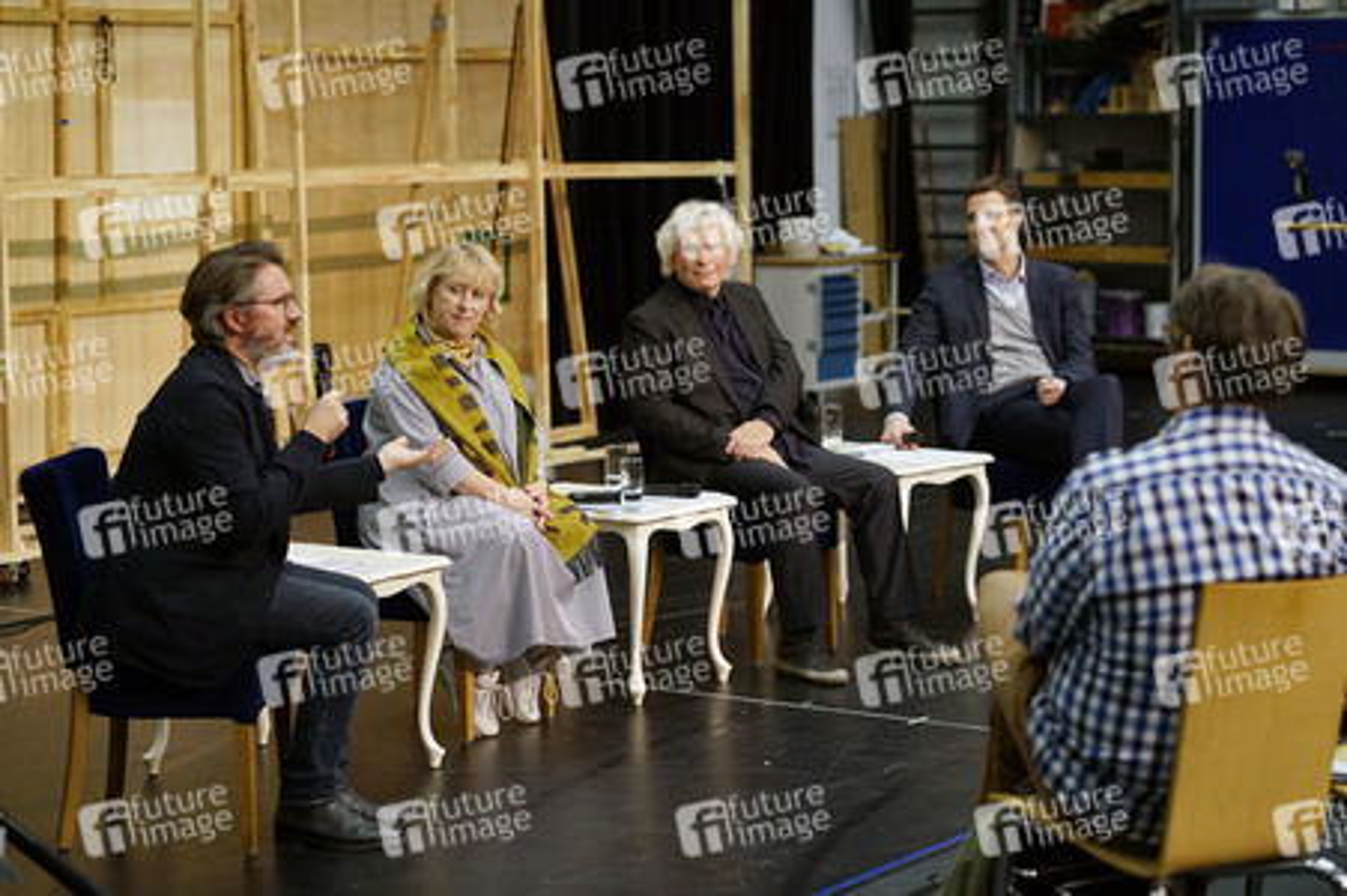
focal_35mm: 85
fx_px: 3178
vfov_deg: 16.0
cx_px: 674
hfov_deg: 23.9
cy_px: 448
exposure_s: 1/200
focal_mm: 85
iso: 1600
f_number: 2.8
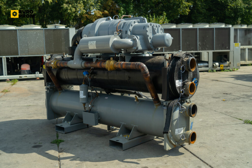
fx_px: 280
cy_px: 84
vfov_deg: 33.4
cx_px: 126
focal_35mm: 40
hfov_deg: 48.5
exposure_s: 1/250
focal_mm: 40
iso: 100
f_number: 4
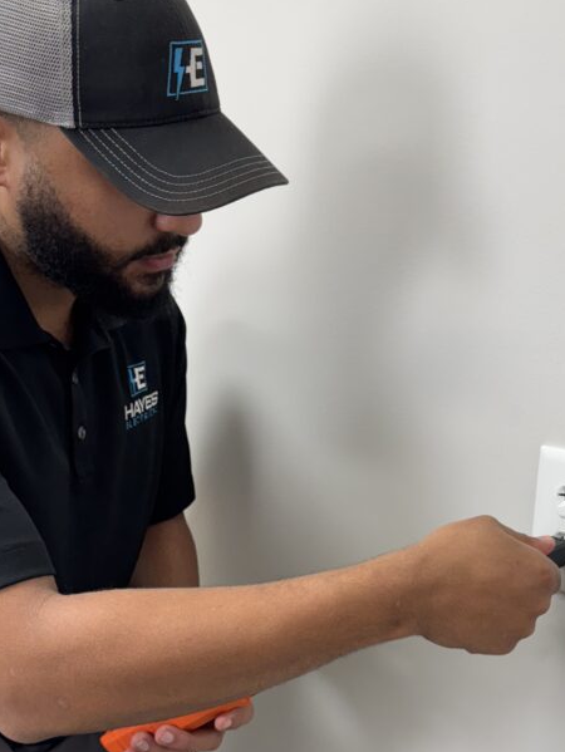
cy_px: 515
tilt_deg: -12.4
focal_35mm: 41
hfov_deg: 35.1
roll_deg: -0.6
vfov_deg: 44.9
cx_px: 338
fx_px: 891
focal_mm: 6.76
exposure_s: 1/120
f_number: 1.78
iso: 160
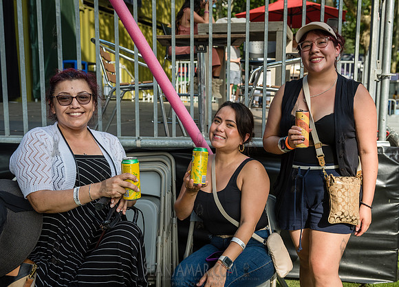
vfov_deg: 37.8
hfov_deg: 50.7
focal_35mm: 37
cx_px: 229
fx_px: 419
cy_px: 152
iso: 500
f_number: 3.5
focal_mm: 32
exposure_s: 1/1250
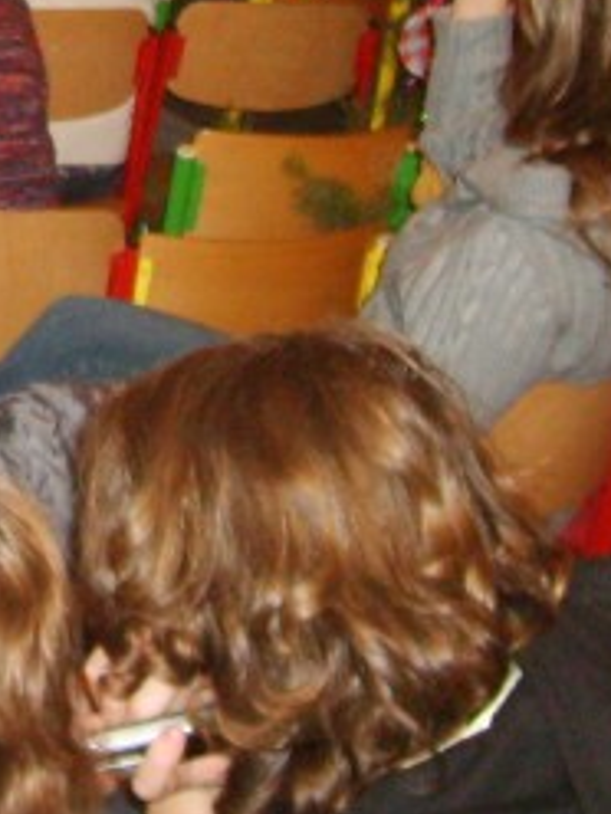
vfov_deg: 16.9
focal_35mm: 113
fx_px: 2659
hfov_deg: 12.6
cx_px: -243
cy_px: -62
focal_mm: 5.8
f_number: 2.8
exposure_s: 1/45
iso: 253
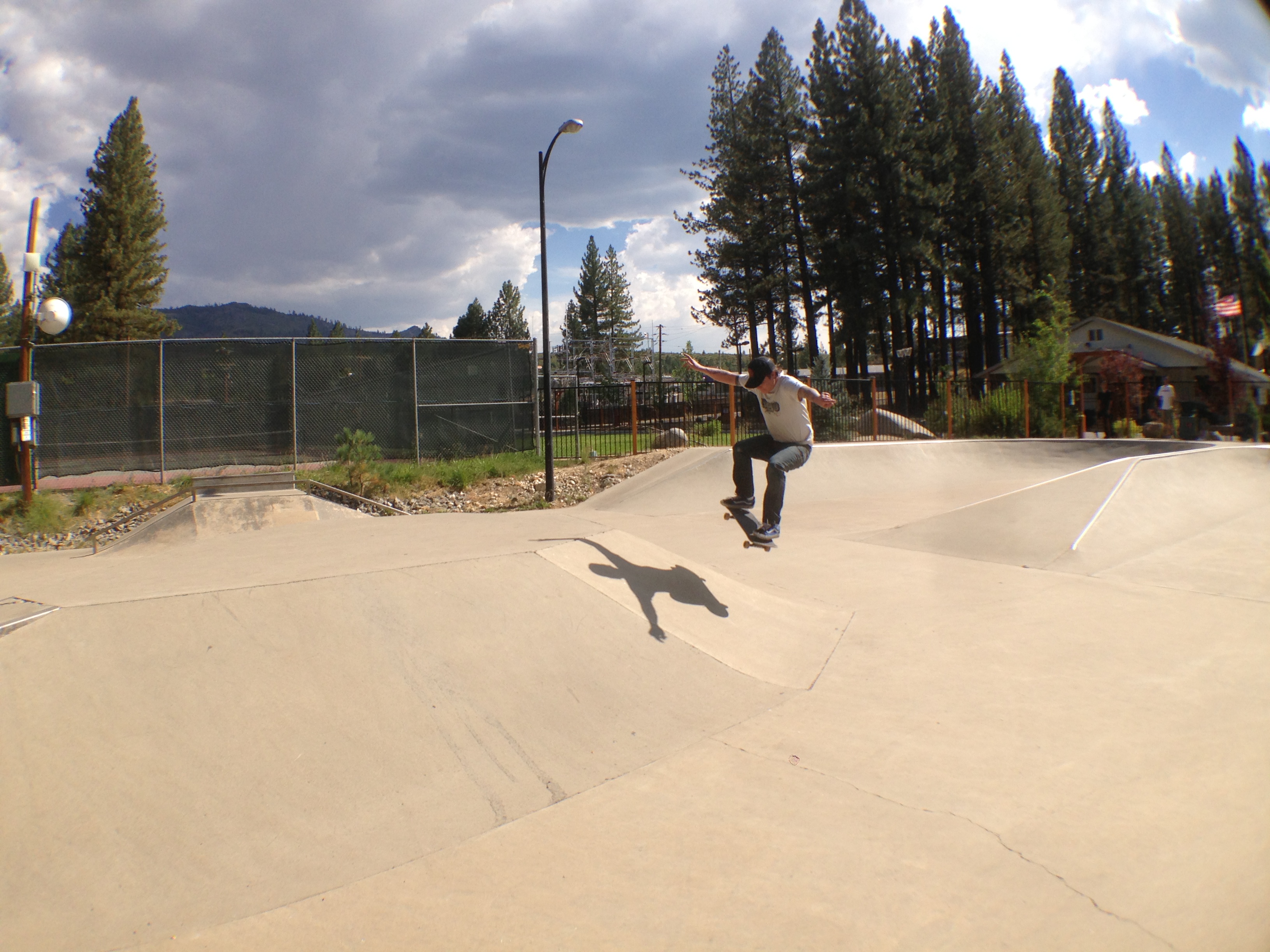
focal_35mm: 33
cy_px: 476
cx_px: 635
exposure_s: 1/1466
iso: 50
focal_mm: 4.13
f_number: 2.4
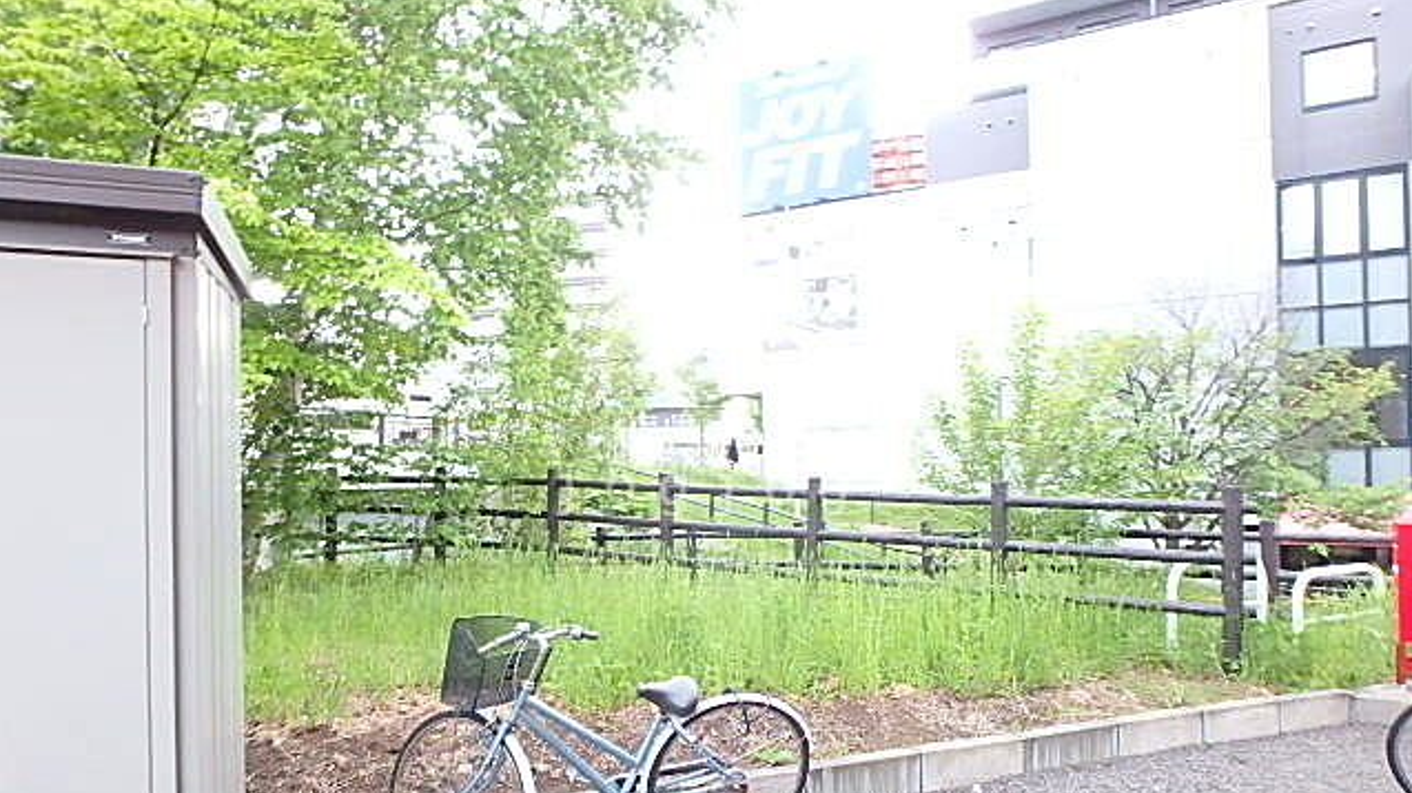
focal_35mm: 23
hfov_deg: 78.7
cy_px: 490
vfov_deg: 49.1
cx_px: 707
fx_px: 861
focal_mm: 3.7
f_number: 3.5
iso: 800
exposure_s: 1/30
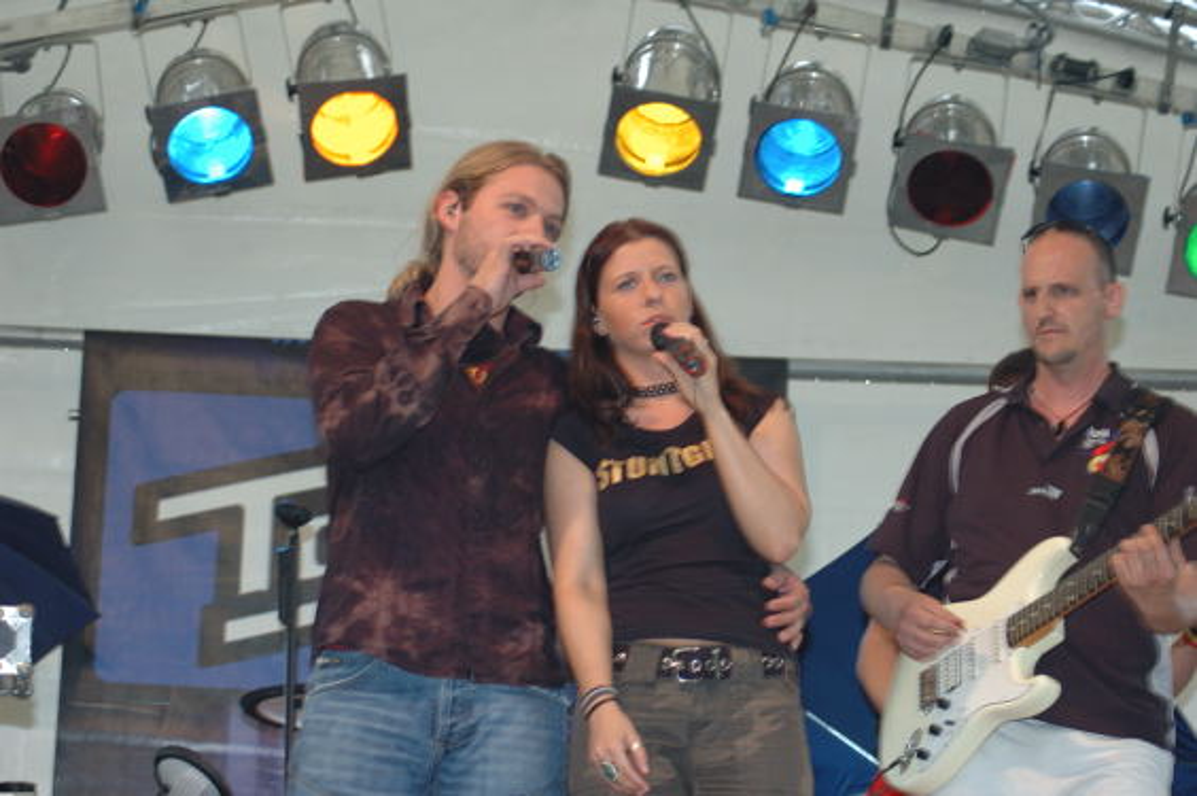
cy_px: 398
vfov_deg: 13.0
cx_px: 598
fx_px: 3488
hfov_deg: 19.5
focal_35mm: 105
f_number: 4.8
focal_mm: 70
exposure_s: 1/60
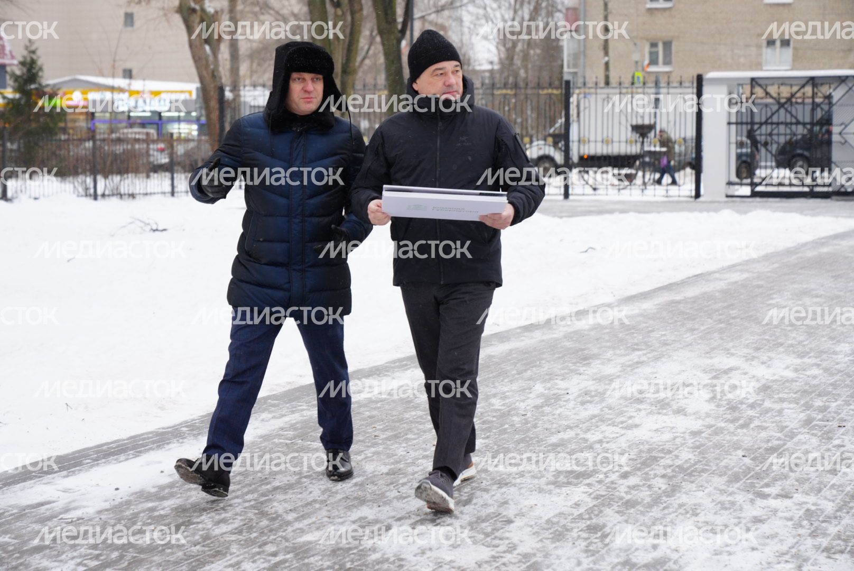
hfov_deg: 29.6
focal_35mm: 68
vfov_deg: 20.1
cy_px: 286
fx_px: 1614
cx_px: 427
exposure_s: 1/200
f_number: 4.5
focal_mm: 68
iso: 800
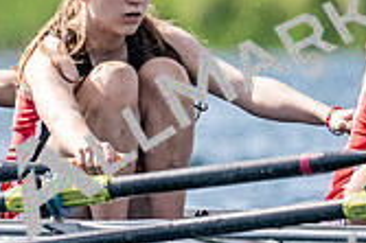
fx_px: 21115
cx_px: -173
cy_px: 33
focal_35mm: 2079
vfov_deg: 0.7
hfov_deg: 1.0
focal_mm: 400
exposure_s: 1/2500
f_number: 4.5
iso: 280
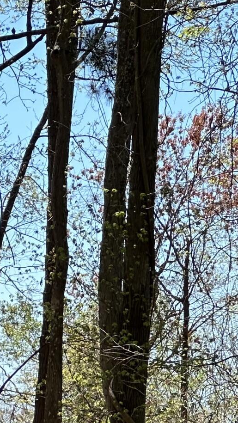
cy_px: 448
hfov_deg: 4.4
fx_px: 3084
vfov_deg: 7.8
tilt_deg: +1.9
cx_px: -147
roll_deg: -1.1
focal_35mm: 275
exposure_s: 1/365
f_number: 2.8
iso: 32
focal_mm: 9
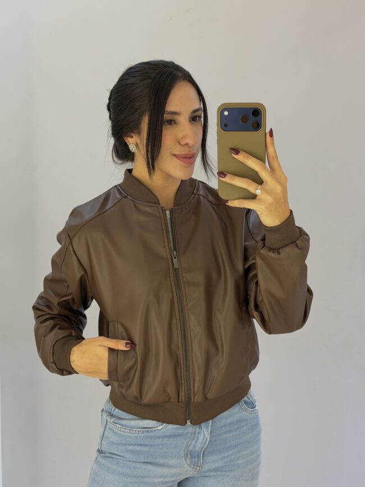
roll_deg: -2.0
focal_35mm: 48
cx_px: 182
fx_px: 675
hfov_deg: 30.3
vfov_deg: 39.7
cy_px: 244
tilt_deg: -9.7
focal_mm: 6.76
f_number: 1.78
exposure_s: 1/60
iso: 160
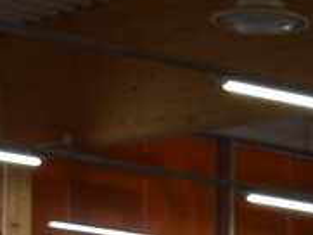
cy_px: 615
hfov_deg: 6.4
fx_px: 2681
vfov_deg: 4.9
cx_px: 680
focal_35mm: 296
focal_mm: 23
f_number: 5.6
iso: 400
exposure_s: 1/125
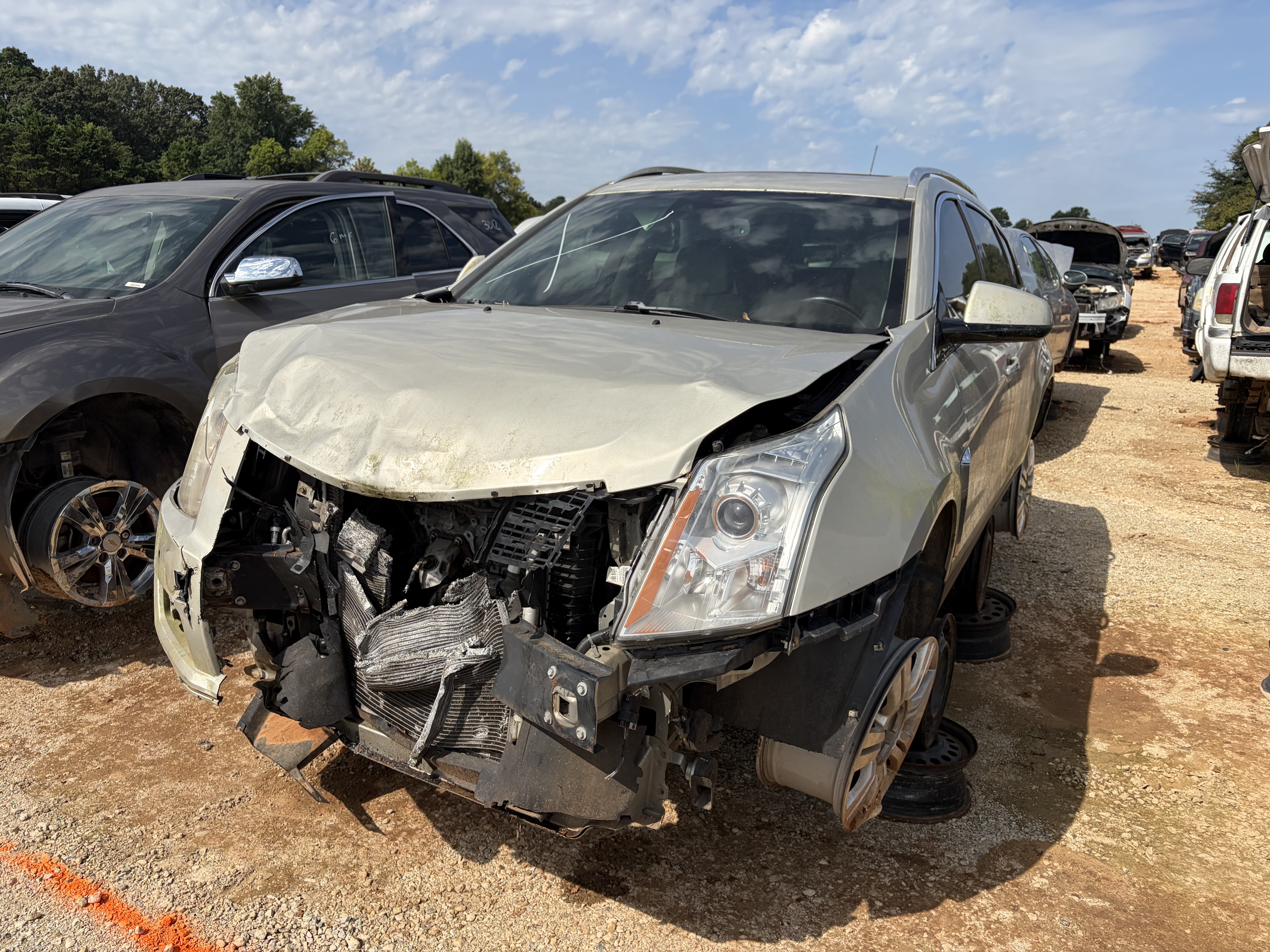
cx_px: 635
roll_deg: -2.0
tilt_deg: -10.3
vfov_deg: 53.1
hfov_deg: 67.3
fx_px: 954
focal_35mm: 26
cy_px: 476
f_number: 1.6
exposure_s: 1/7813
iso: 64
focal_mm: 5.96
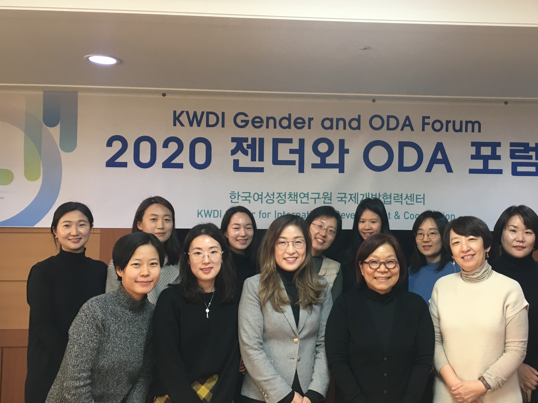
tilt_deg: +3.5
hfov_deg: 49.6
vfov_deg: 38.7
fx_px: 575
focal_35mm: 37
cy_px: 198
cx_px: 338
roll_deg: -0.6
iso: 80
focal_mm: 4.15
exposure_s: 1/30
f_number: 2.2
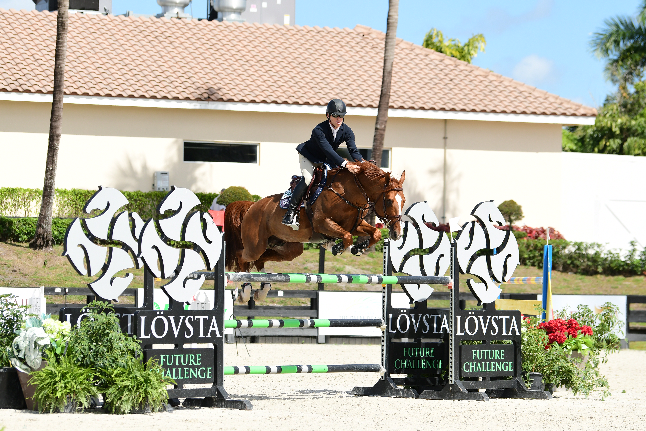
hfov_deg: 12.5
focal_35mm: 165
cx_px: 323
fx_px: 2961
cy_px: 216
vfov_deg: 8.3
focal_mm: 110
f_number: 3.5
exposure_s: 1/2000
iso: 200
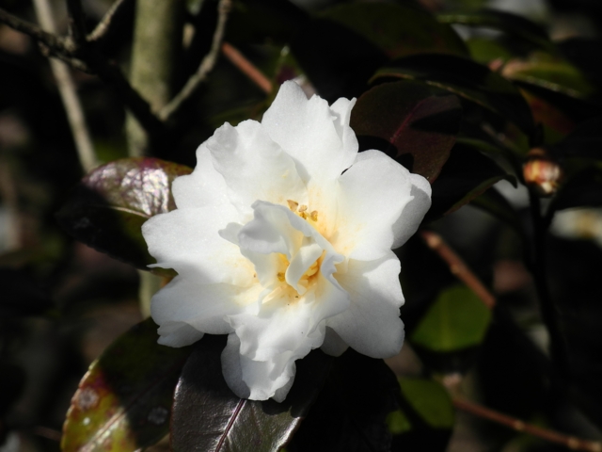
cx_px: 301
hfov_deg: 9.9
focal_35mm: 200
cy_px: 226
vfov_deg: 7.4
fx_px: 3478
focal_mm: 42.6
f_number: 5.6
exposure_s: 1/794
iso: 100
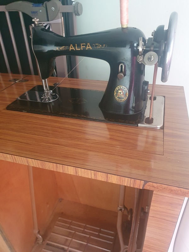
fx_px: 189
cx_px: 94
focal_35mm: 26
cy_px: 126
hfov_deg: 53.1
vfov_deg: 67.3
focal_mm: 4.32
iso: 640
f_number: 1.5
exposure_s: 1/50
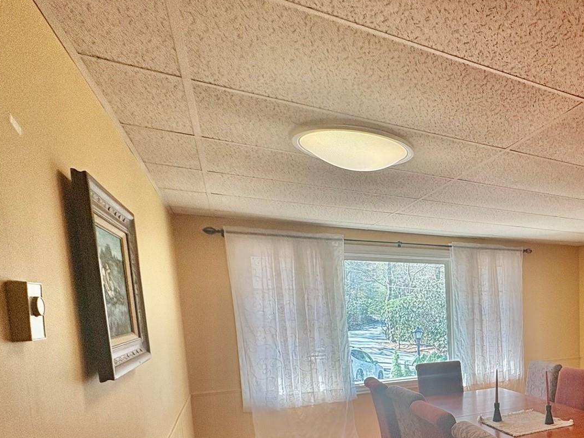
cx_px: 539
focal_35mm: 27
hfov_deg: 55.4
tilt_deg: -4.7
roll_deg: +1.2
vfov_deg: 48.3
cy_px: 354
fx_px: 455
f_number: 2.2
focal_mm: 2.22
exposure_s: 1/120
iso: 160
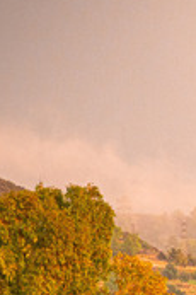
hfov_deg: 3.1
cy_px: 269
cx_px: 406
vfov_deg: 4.6
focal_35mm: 445
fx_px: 3641
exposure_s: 1/160
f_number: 16
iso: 1100
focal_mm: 120
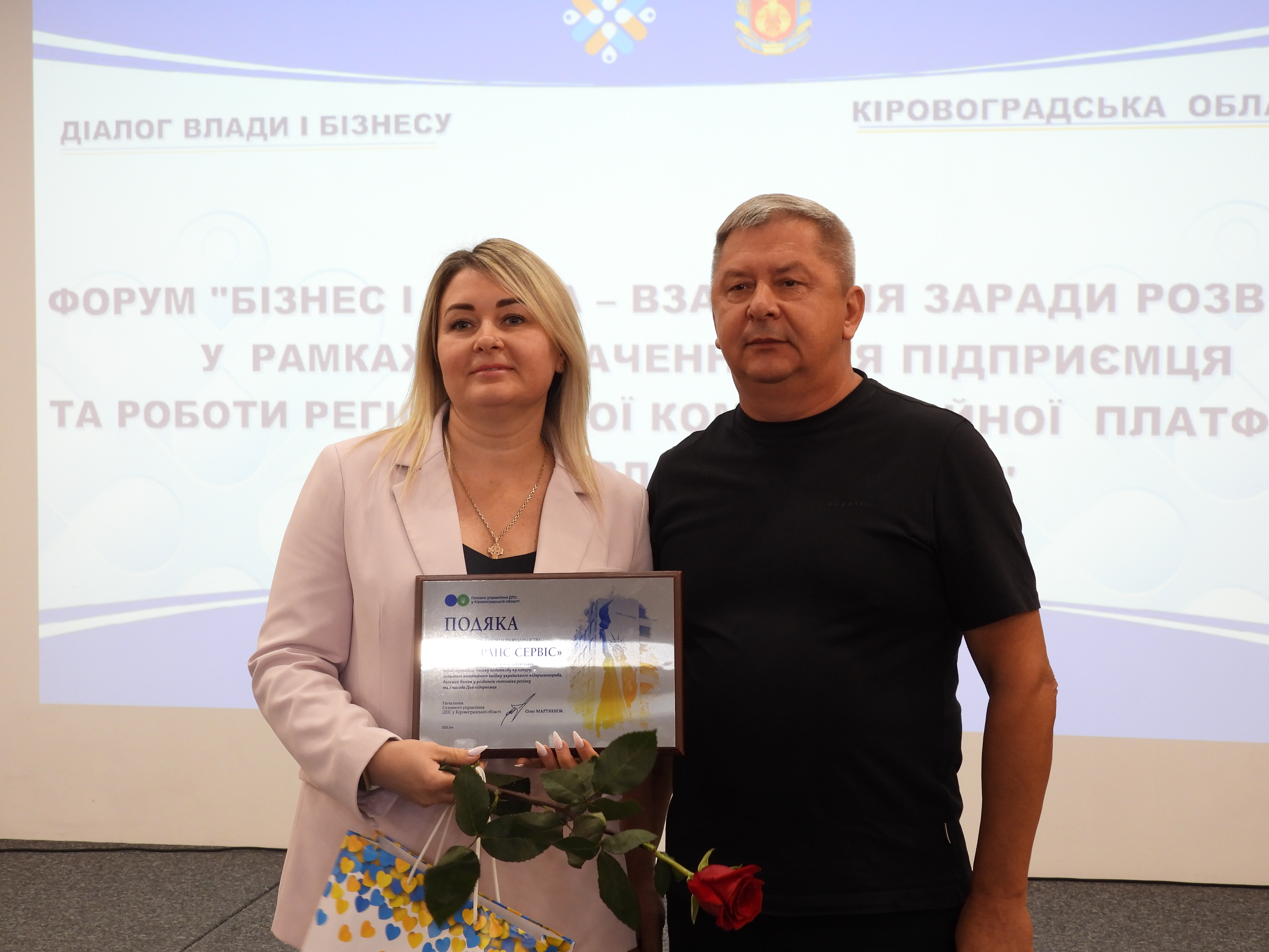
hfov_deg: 34.9
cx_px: 634
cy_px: 476
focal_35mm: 55
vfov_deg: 26.6
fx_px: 2016
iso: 200
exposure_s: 1/30
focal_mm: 9.8
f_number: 3.5
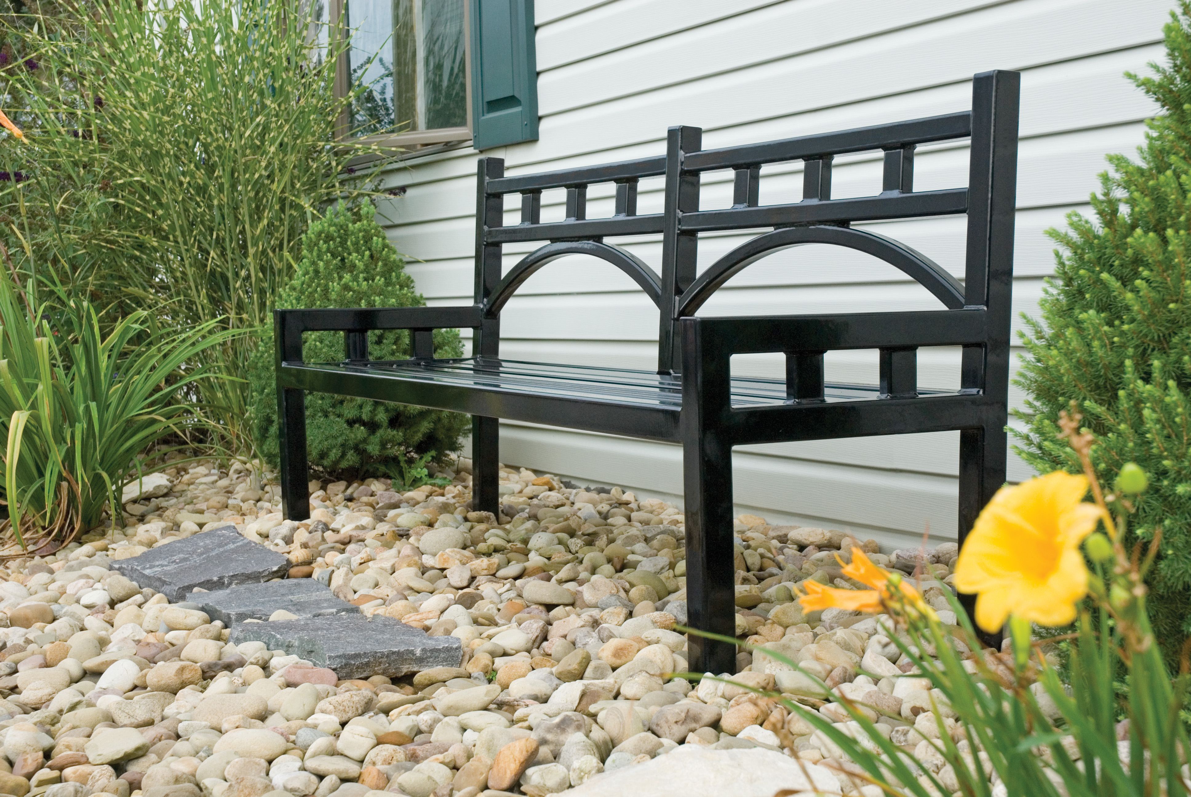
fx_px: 1739
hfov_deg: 37.8
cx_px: 596
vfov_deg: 25.8
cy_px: 398
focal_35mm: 52
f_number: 7.1
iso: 160
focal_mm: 35
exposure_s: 1/200
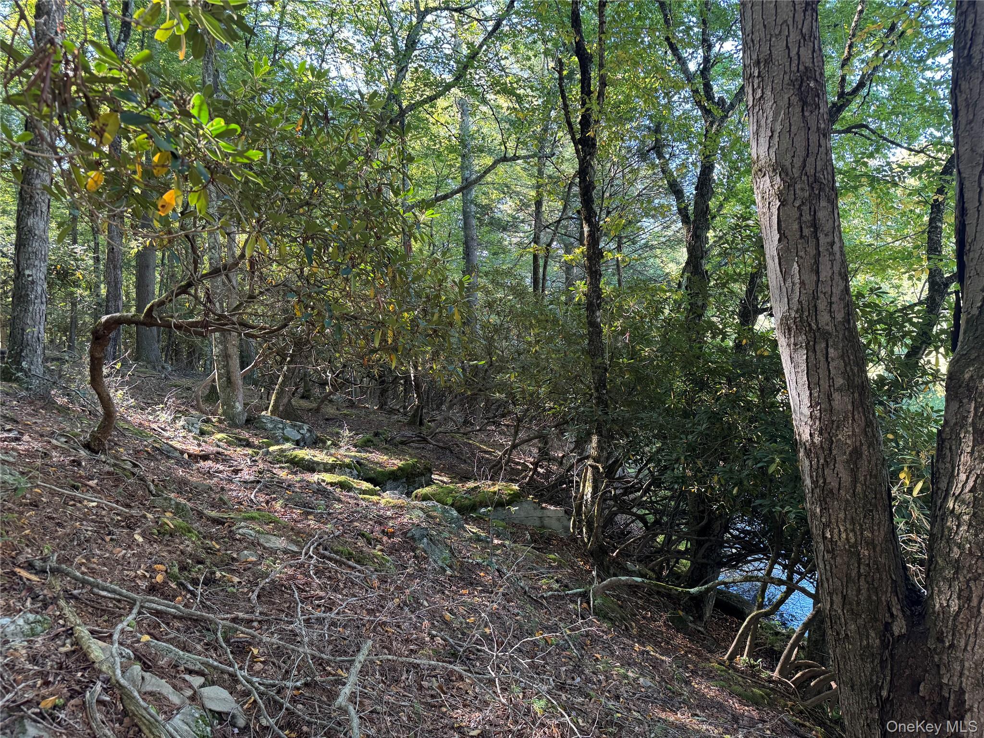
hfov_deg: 71.6
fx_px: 682
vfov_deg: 56.8
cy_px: 369
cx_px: 492
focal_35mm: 24
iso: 200
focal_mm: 6.76
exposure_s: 1/103
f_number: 1.78
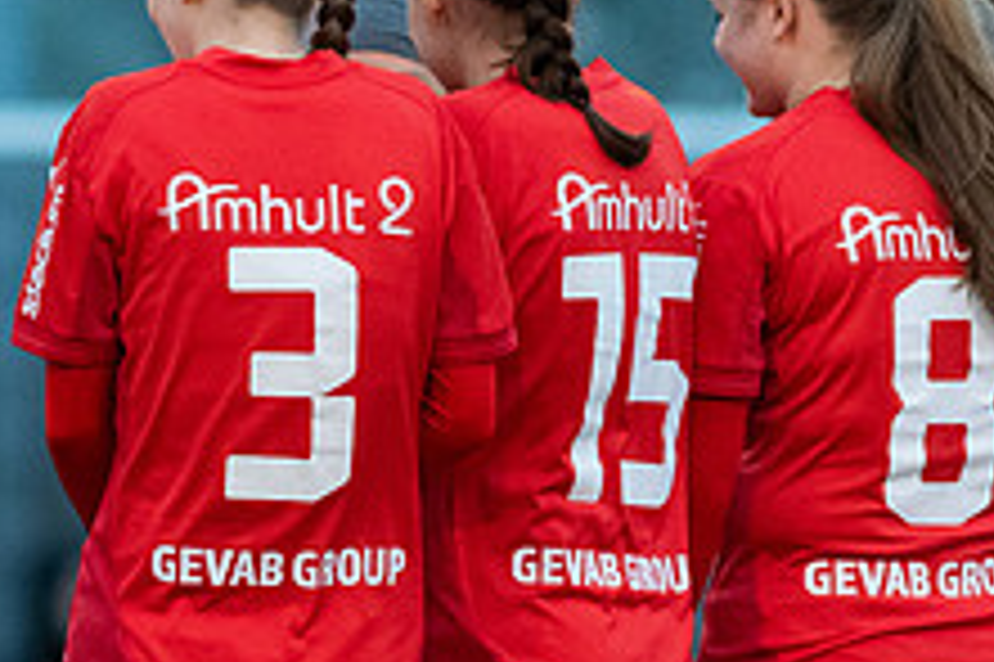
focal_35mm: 1223
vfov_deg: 1.1
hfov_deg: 1.7
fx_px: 33742
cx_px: 31
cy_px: 660
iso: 3200
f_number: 3.2
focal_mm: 300
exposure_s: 1/1250
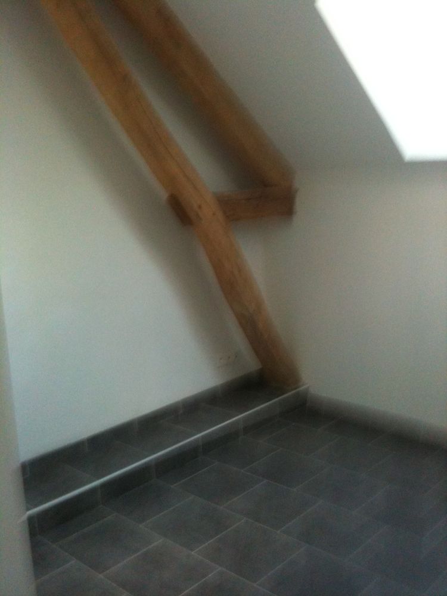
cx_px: 224
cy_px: 298
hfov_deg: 40.7
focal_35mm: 35
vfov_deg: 52.6
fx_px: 603
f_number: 2.8
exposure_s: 1/15
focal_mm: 3.85
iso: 200
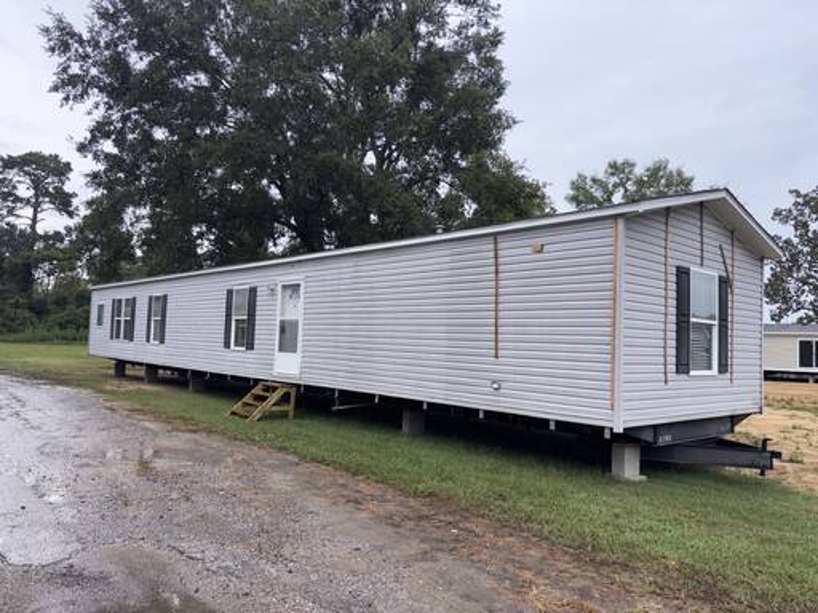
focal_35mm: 26
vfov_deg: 53.1
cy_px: 306
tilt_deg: +2.7
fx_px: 614
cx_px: 409
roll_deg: -1.5
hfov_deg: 67.3
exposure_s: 1/591
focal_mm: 5.96
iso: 32
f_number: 1.6
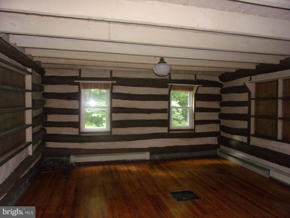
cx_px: 145
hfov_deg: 71.6
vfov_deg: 56.8
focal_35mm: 24
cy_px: 109
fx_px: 201
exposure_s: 1/34
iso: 400
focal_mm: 4.3
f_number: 3.3
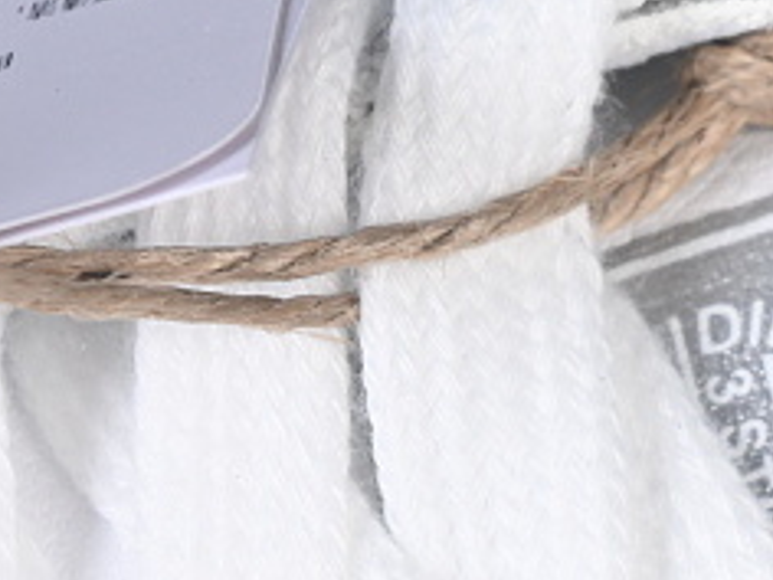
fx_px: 7369
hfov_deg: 5.9
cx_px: 1140
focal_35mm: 330
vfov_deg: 4.5
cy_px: 455
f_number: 7.1
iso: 160
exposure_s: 1/80
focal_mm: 50
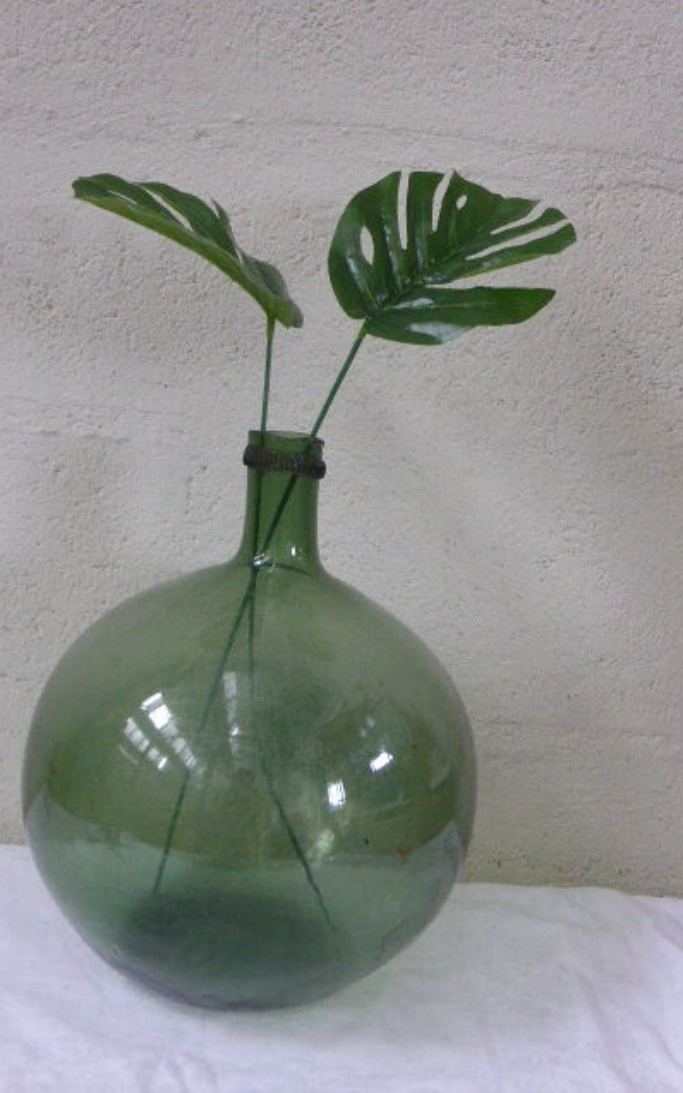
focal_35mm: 49
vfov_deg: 41.1
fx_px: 1460
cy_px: 546
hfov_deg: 26.3
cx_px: 307
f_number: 4.1
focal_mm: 7.9
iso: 400
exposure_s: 1/40
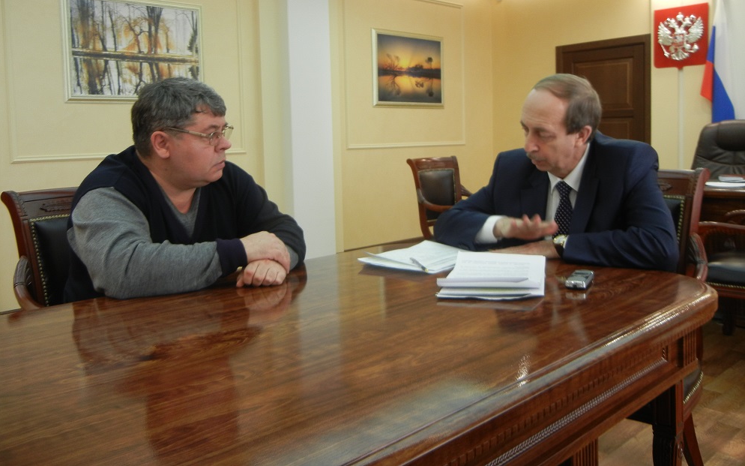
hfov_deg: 59.7
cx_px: 372
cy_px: 185
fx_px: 650
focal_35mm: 32
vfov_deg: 39.2
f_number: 3.5
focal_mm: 5.4
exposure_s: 1/38
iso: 160
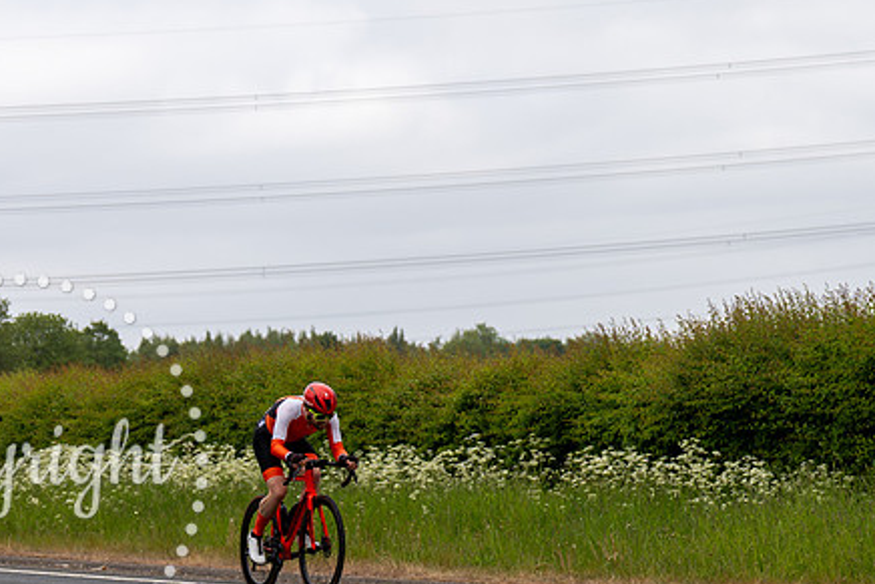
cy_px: 364
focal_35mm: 156
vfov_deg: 8.8
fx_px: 3793
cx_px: 378
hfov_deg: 13.2
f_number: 3.2
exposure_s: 1/1250
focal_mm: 70
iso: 100
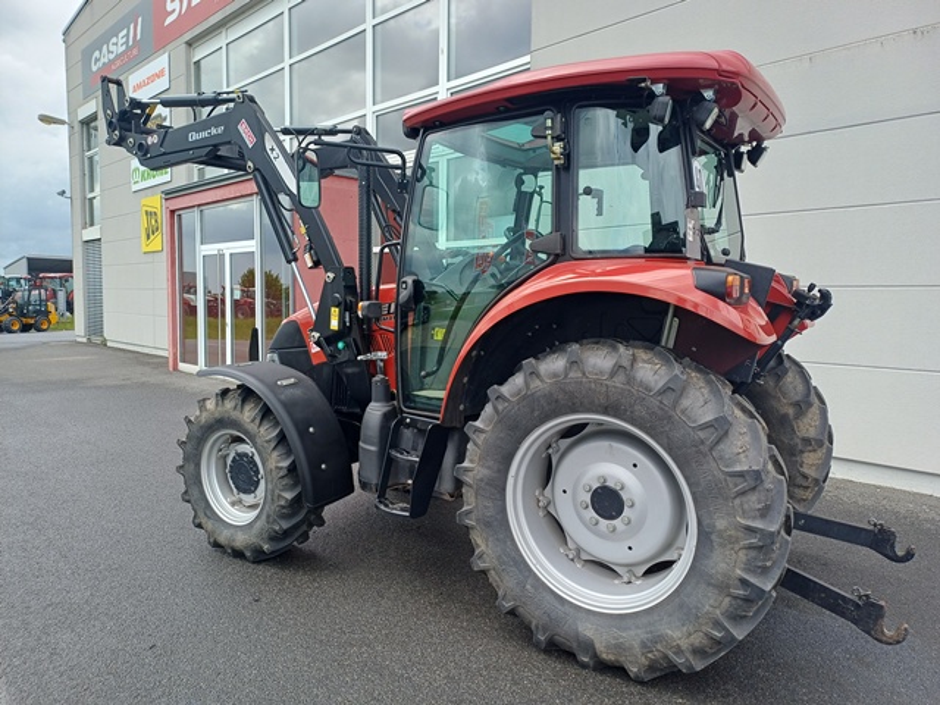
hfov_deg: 69.4
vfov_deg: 54.9
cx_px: 470
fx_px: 679
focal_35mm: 25
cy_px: 352
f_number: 1.8
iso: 50
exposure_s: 1/439
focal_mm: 4.65
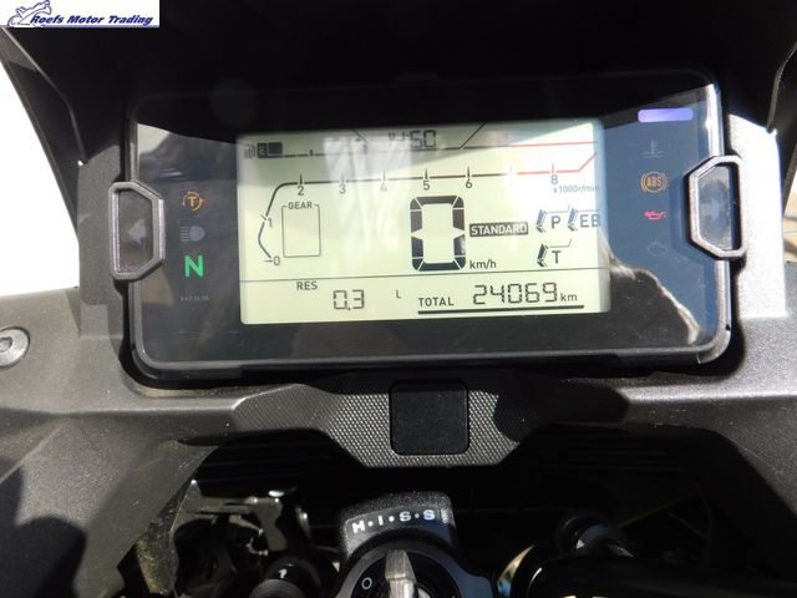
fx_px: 691
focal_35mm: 30
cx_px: 398
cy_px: 299
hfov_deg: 60.0
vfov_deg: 46.8
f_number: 3.2
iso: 125
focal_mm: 5.3
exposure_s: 1/320
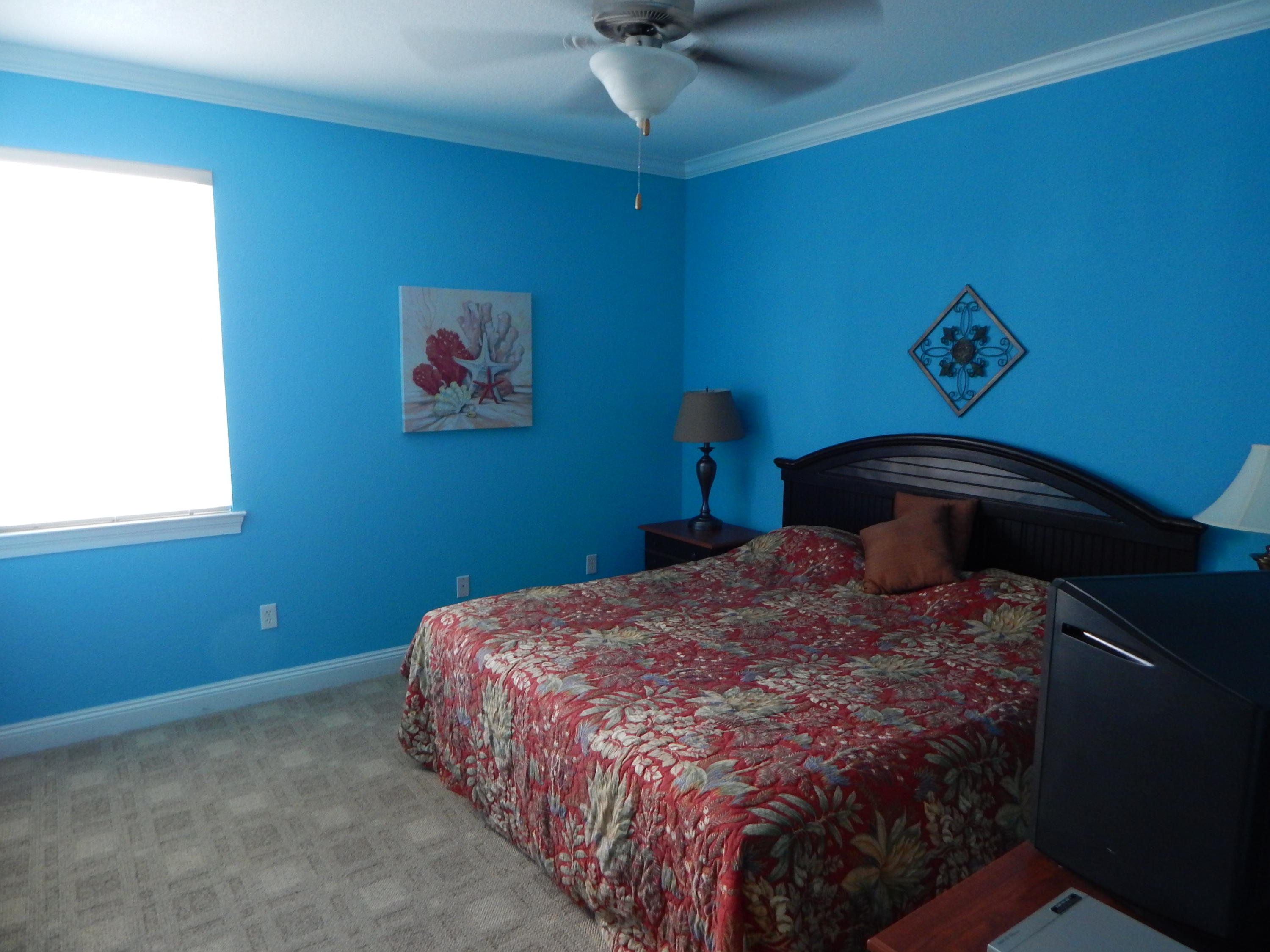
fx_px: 807
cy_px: 476
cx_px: 635
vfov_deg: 61.1
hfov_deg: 76.4
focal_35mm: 22
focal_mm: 4
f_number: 3
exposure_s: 1/30
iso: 360
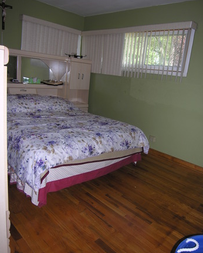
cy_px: 126
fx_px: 195
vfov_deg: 66.0
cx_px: 104
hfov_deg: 55.0
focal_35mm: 26
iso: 50
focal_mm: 6.1
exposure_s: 1/60.1
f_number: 2.6
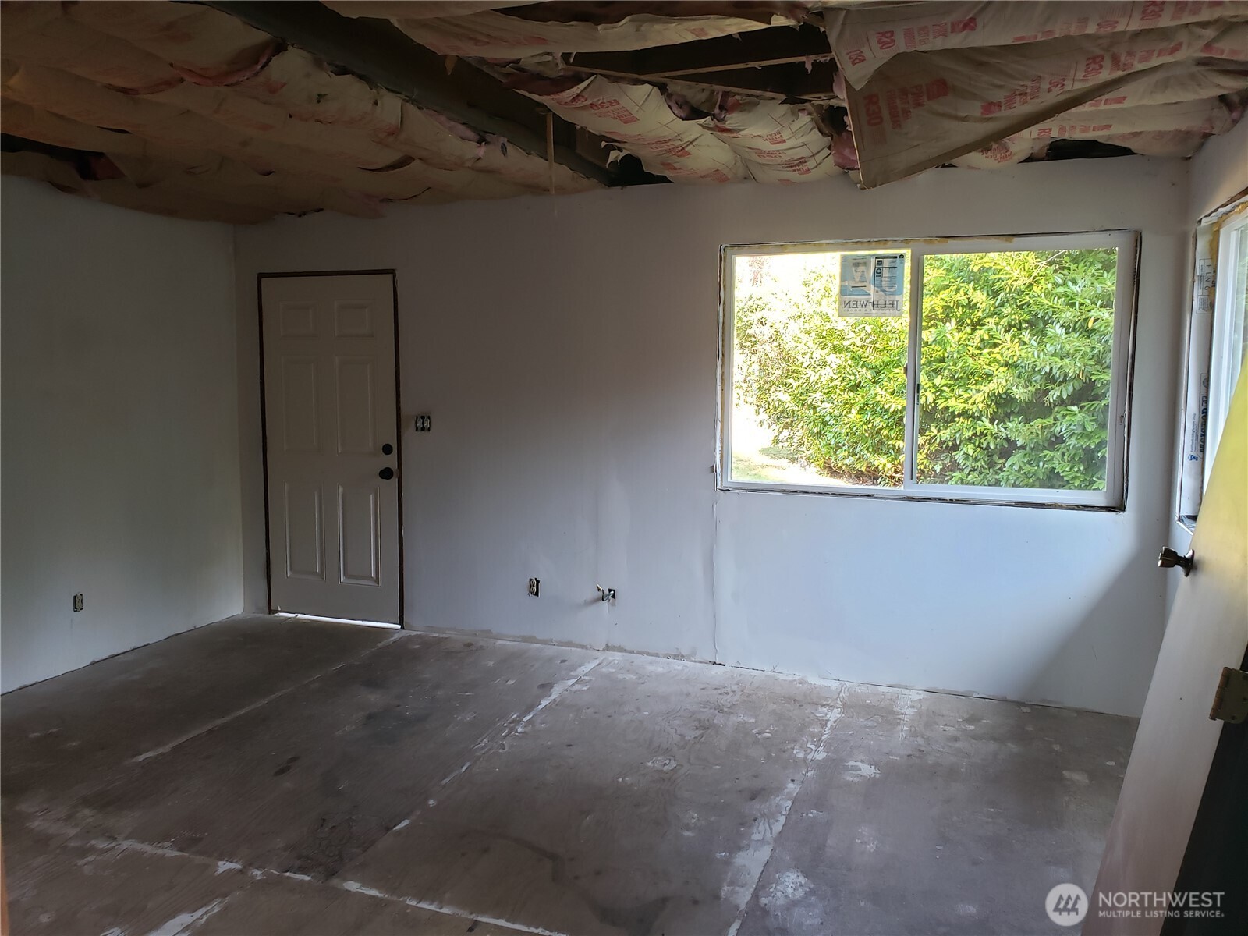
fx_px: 937
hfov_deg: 67.3
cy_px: 468
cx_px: 624
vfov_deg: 53.1
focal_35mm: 26
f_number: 2.4
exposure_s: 1/33
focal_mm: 4.3
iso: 250
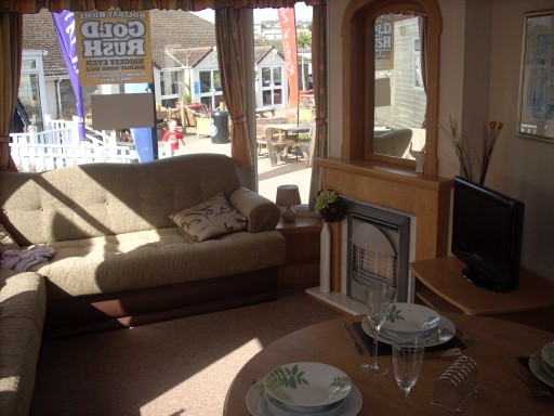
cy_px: 208
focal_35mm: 37
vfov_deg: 38.7
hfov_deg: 50.1
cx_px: 277
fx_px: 592
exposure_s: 1/261
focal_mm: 6.2
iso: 64
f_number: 2.8
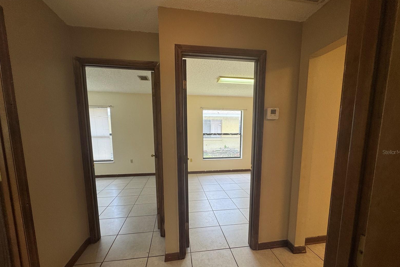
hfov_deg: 100.4
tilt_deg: -7.3
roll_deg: -0.3
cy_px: 152
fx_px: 167
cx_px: 201
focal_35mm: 15
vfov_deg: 76.9
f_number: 2.2
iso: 80
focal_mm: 2.22
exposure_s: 1/120
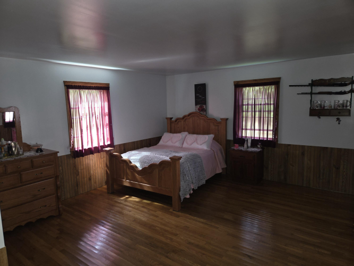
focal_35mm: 23
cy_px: 133
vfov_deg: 58.9
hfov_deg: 73.9
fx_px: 235
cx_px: 177
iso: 125
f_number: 1.8
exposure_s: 1/13.4
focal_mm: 5.4
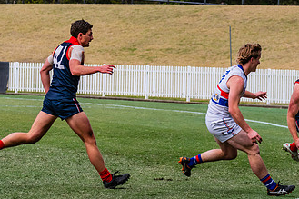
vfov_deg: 4.1
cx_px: 272
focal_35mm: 332
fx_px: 2756
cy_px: 110
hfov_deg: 6.2
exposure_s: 1/1600
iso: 800
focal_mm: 170
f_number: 9
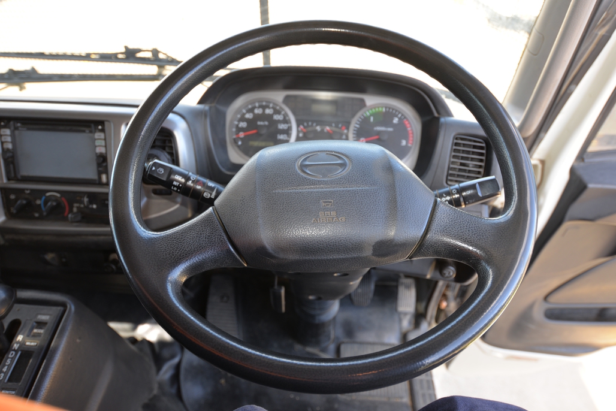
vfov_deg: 55.1
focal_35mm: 23
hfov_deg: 76.1
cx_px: 308
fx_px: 394
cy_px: 206
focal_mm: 23
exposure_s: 1/125
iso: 320
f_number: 3.8
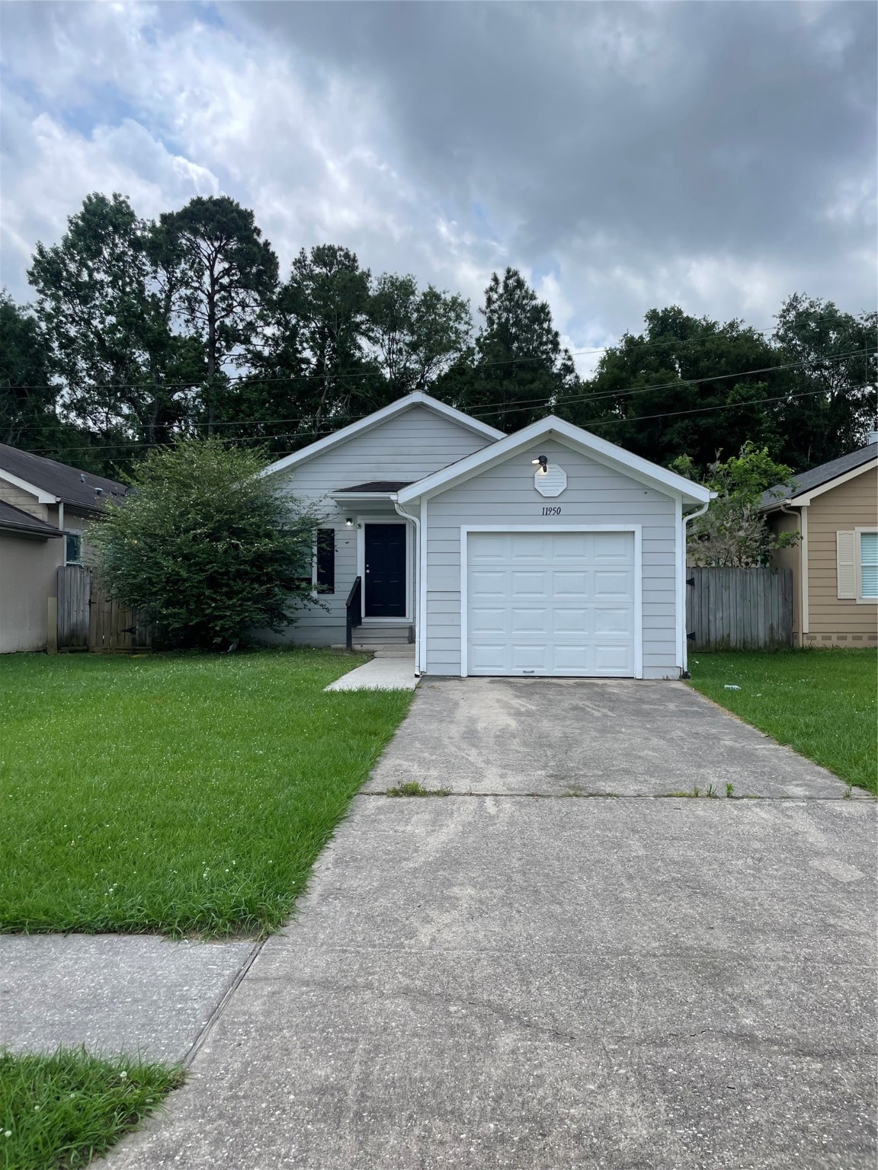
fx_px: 879
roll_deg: +0.1
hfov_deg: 53.1
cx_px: 439
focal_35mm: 26
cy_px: 585
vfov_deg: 67.3
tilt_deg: +2.3
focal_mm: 4.2
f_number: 1.6
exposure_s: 1/2959
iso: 32
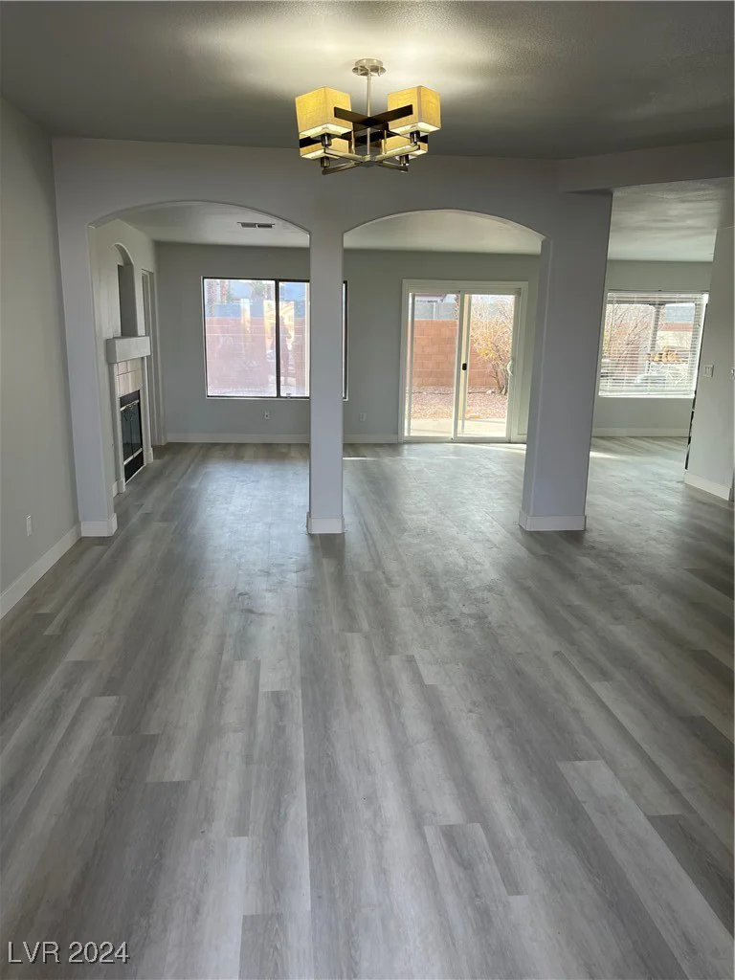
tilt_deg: -12.6
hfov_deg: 53.1
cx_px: 368
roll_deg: -0.1
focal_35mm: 26
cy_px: 490
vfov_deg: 67.3
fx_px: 736
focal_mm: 5.1
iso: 32
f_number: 1.6
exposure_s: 1/120
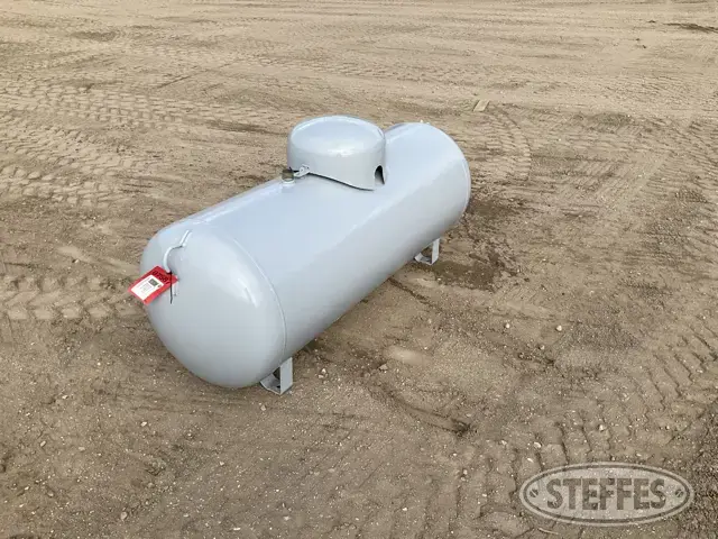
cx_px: 359
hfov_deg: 61.7
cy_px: 270
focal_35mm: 29
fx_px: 602
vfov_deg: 48.2
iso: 25
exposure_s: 1/1250
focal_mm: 3
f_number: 1.8
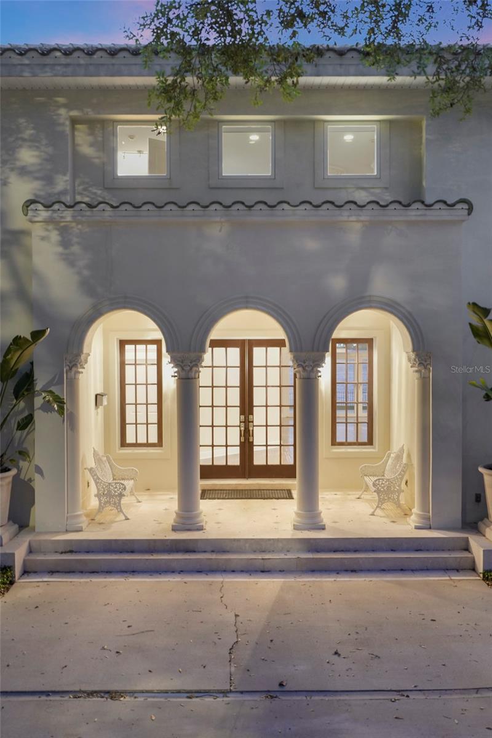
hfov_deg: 37.9
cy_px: 369
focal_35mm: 35
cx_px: 246
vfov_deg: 54.4
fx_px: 717
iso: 2500
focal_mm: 35
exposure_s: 1/1.25
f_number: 4
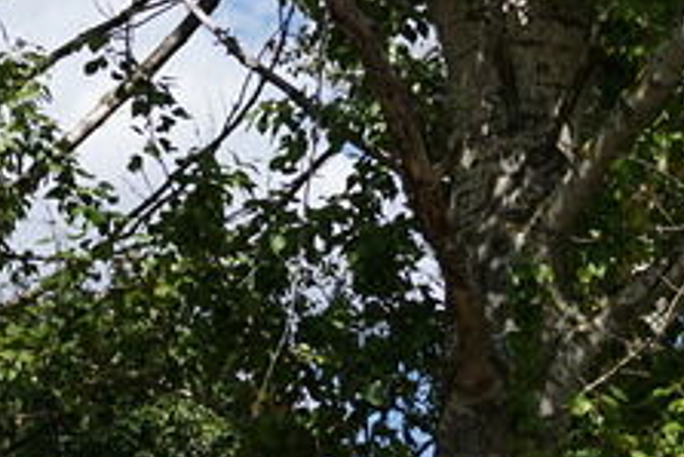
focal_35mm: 145
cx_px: -488
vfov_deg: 8.6
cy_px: 1092
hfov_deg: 13.0
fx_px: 2757
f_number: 5
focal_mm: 20
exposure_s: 1/500
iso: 100
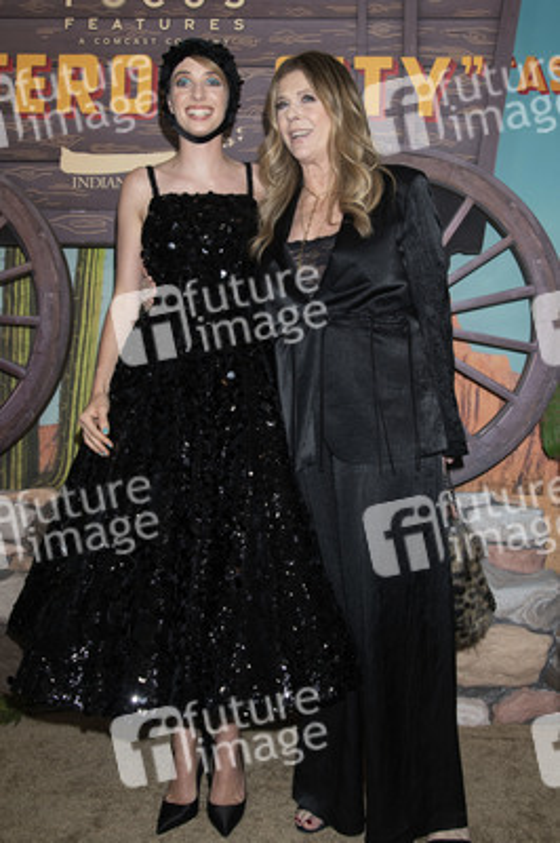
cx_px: 280
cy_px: 422
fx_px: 725
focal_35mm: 31
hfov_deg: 42.3
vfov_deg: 60.3
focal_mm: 31
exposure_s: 1/200
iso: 400
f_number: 5.6
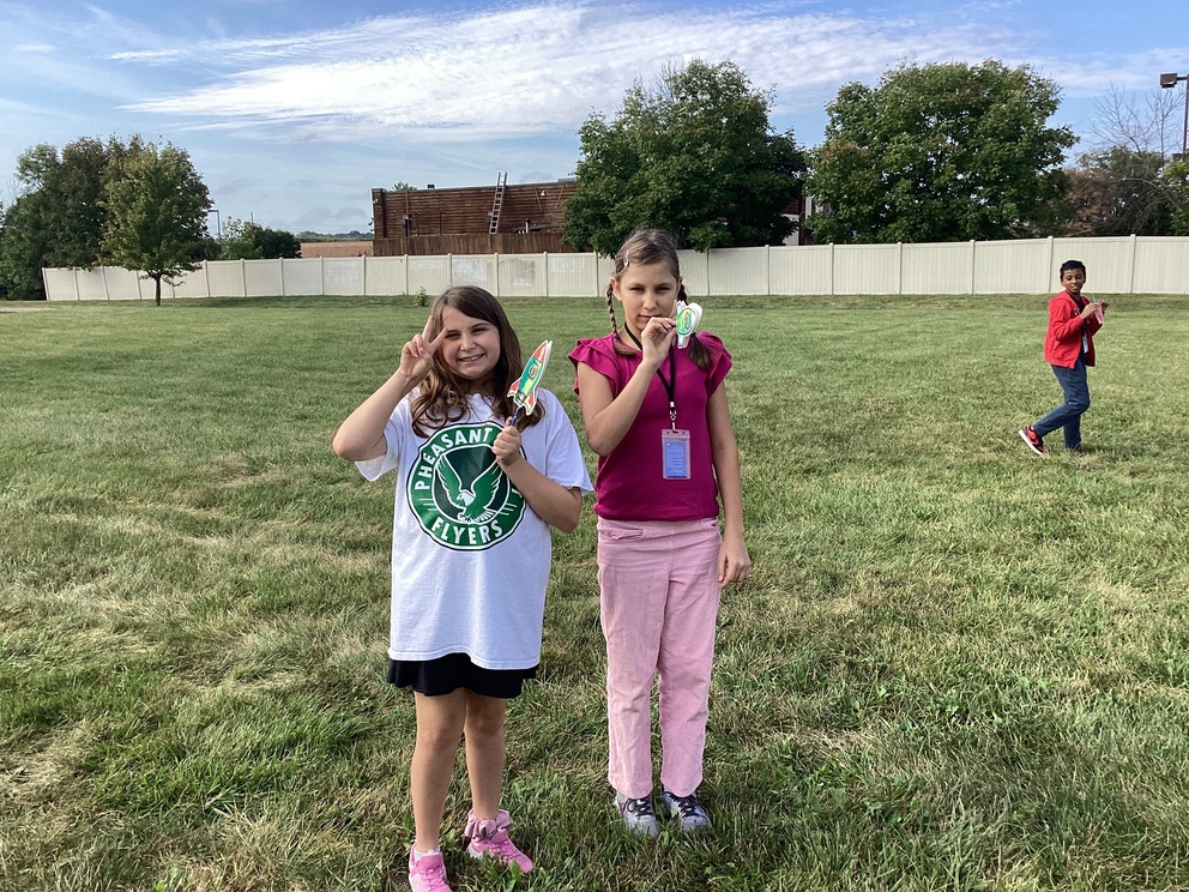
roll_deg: +0.7
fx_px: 1099
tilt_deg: -9.6
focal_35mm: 32
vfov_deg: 44.2
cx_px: 606
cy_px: 450
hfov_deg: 56.8
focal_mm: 3.3
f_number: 2.4
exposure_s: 1/562
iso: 25
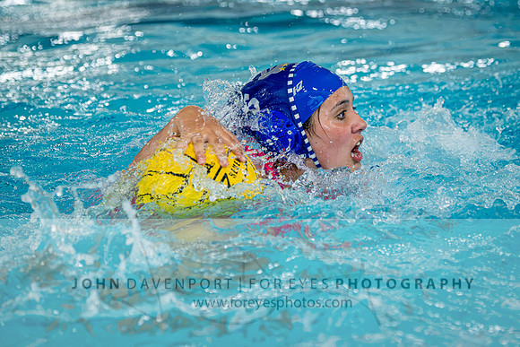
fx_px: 2646
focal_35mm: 183
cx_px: 353
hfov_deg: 11.2
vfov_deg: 7.5
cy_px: 112
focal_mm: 135
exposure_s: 1/1000
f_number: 4
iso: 8000
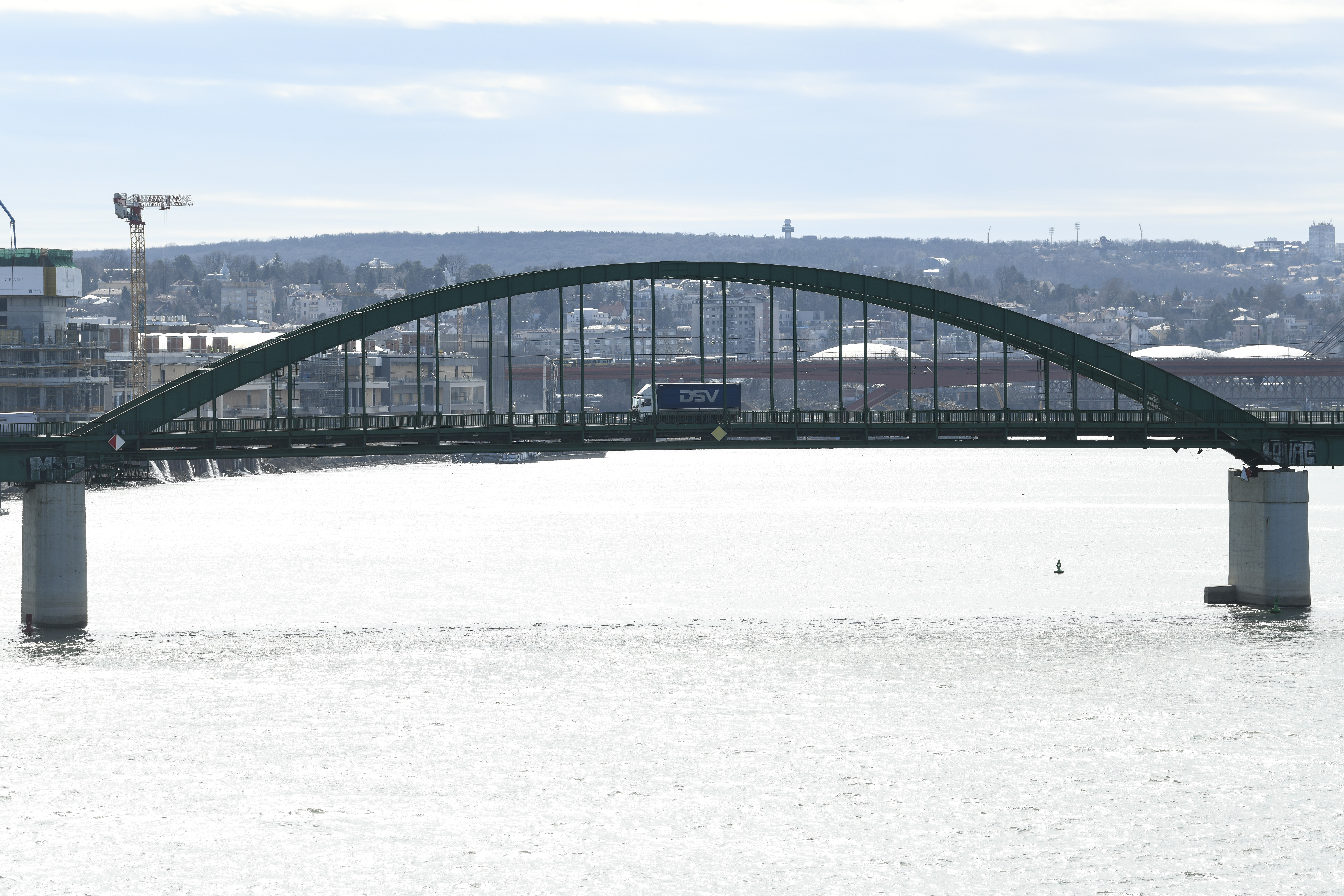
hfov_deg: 14.5
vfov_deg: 9.7
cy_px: 428
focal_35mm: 142
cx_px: 680
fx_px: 5301
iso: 100
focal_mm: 135
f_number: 5.6
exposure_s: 1/500
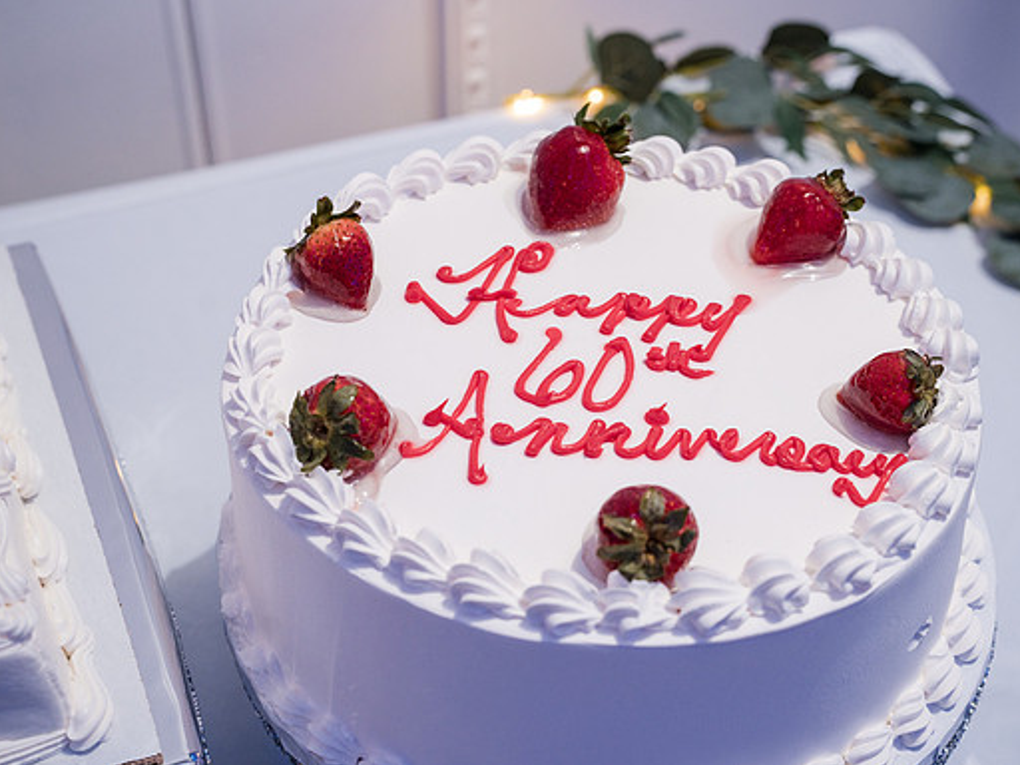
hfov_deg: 31.7
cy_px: 383
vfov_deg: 24.0
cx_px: 538
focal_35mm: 61
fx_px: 1797
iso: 2500
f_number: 5
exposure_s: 1/250
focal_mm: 56
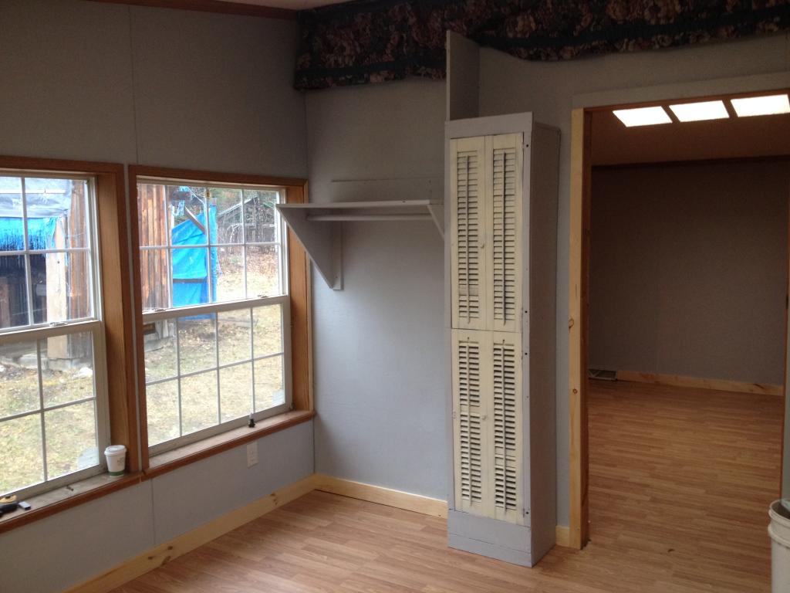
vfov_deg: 40.7
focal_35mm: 35
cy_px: 296
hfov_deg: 52.6
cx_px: 395
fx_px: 799
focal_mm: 4.28
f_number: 2.4
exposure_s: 1/20
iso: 100
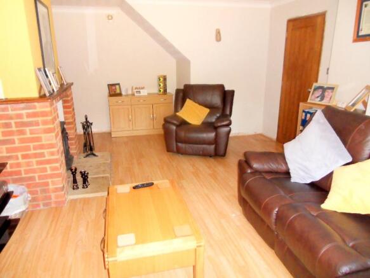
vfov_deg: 56.8
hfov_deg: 71.6
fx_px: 256
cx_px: 185
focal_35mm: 24
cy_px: 139
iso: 320
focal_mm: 4.2
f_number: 3.3
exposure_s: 1/30
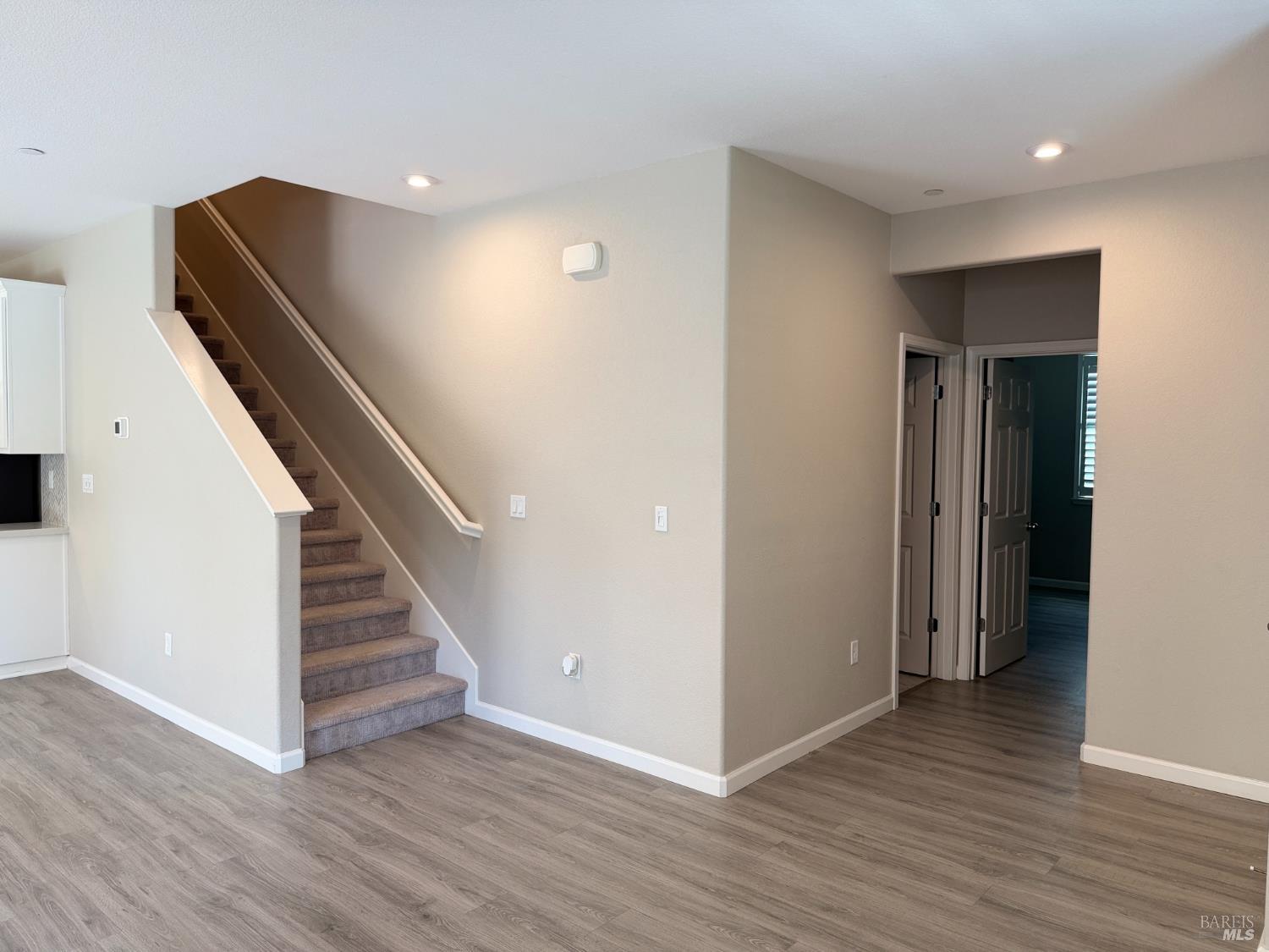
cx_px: 634
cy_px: 476
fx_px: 880
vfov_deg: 56.8
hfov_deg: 71.6
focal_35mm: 24
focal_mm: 6.76
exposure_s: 1/120
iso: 100
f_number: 1.78
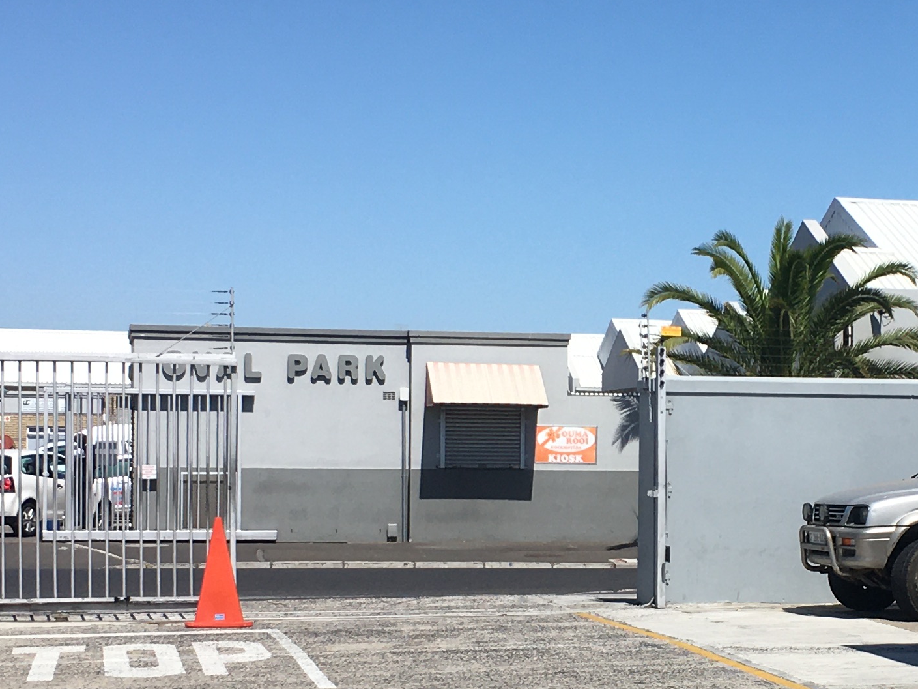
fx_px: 2201
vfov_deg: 17.7
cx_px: 706
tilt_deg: +0.1
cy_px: 480
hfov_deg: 23.3
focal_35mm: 83
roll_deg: -0.2
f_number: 2.2
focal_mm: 4.15
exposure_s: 1/2481
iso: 25
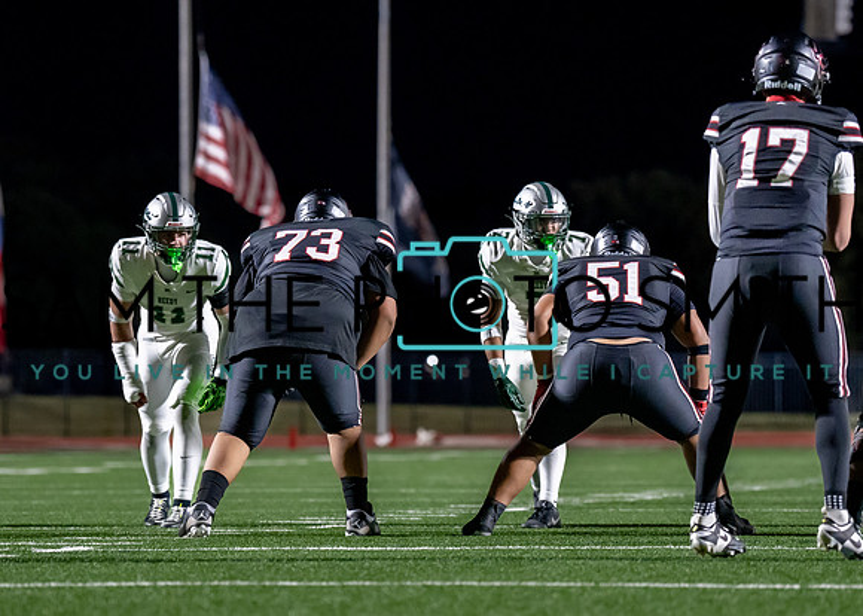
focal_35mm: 223
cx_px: 386
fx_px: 5470
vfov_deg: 6.4
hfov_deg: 9.0
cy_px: 353
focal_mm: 136
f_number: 2.8
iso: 4000
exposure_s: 1/1000
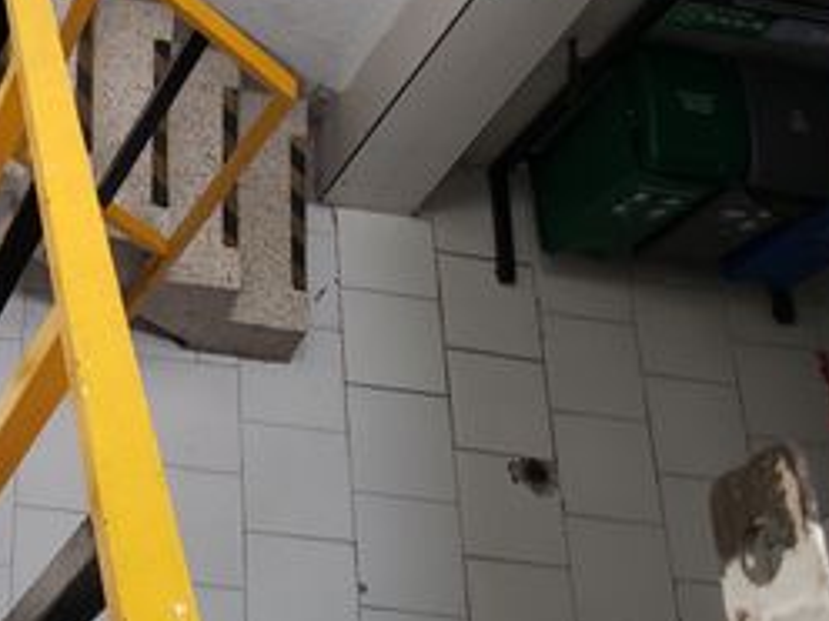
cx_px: 15
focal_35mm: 70
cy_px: 197
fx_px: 1676
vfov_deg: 20.9
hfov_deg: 26.4
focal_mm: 4.3
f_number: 2.4
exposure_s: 1/50
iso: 80
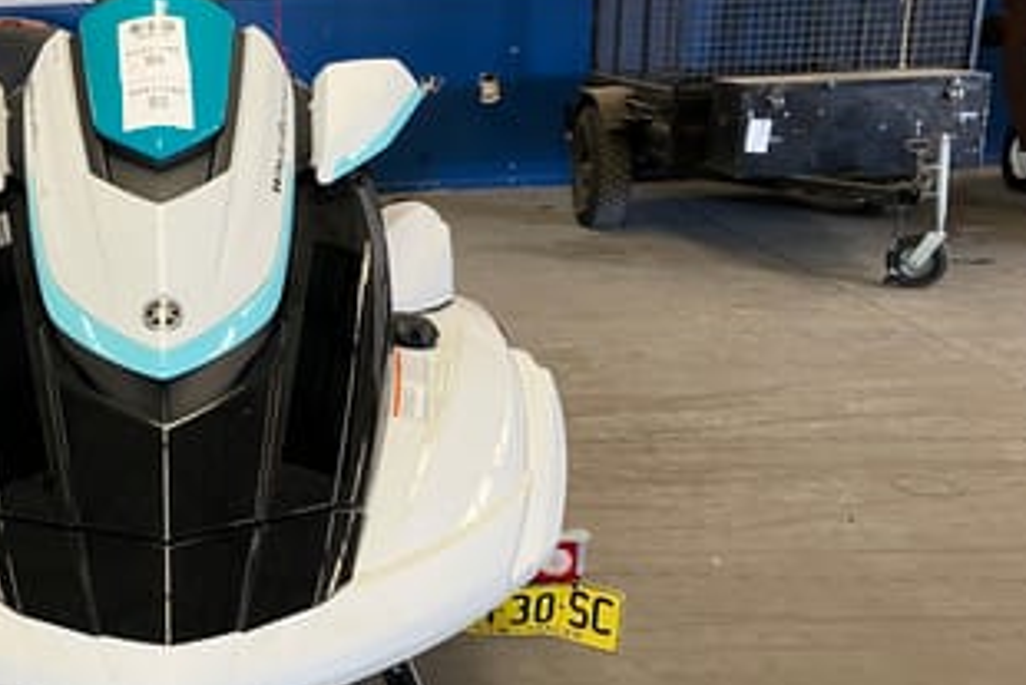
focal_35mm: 47
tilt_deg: -18.0
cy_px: 429
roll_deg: +2.7
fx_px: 1340
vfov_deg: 28.6
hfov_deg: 40.2
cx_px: 209
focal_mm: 3.99
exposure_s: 1/60
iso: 100
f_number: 1.8
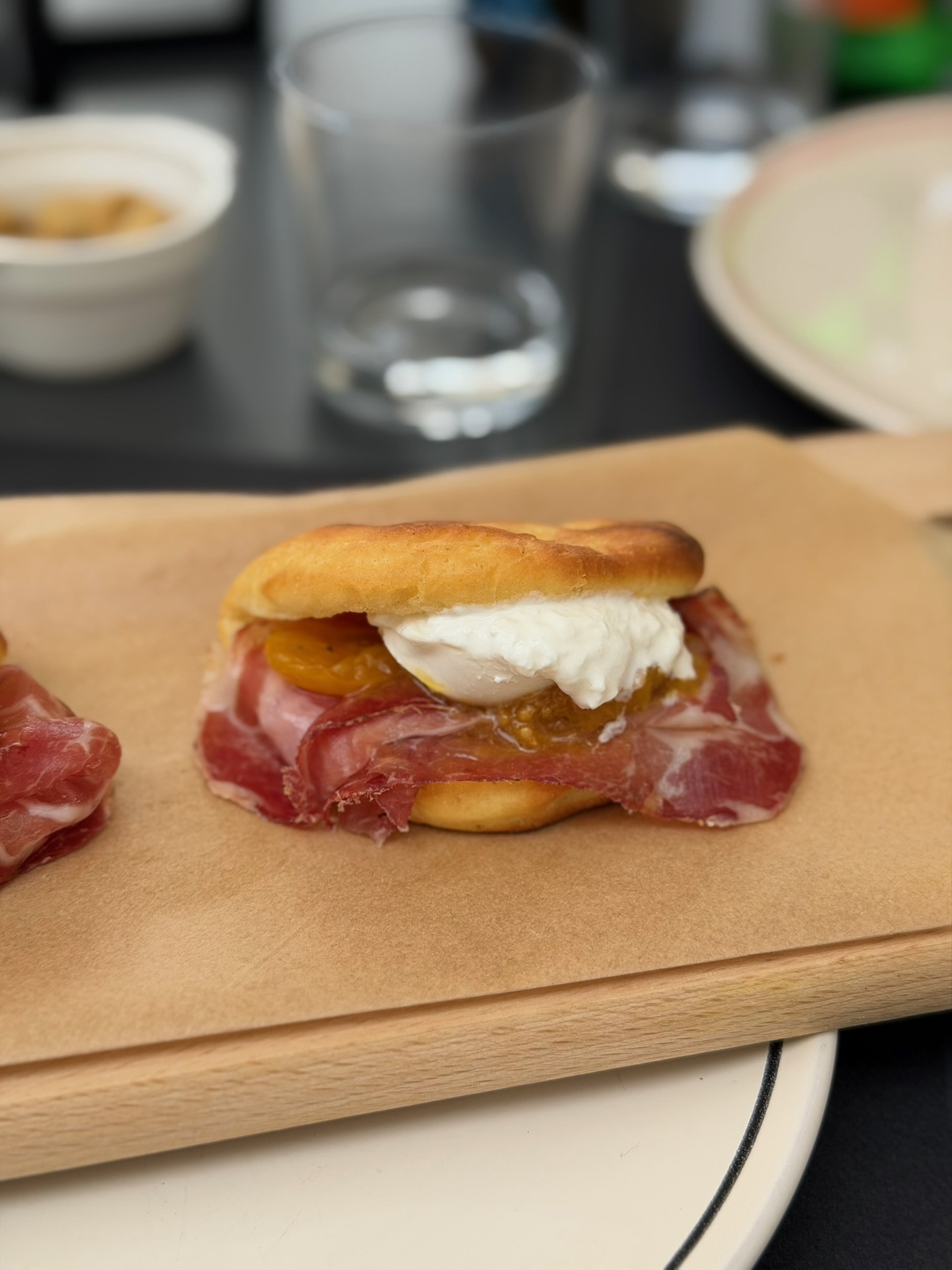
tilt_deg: -37.1
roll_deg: -2.2
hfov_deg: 30.3
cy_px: 635
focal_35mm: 48
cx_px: 476
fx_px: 1760
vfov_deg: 39.7
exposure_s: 1/885
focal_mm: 6.76
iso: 64
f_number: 1.78
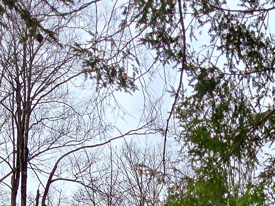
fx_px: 524
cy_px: 449
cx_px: 252
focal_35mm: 66
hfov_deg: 28.2
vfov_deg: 15.7
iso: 50
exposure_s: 1/1400
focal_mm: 2.2
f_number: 2.2
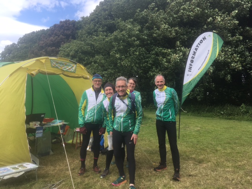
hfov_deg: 61.7
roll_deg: -2.4
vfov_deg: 48.2
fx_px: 211
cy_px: 94
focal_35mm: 29
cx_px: 126
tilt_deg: -3.7
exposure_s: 1/699
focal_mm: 4.15
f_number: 2.2
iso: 25
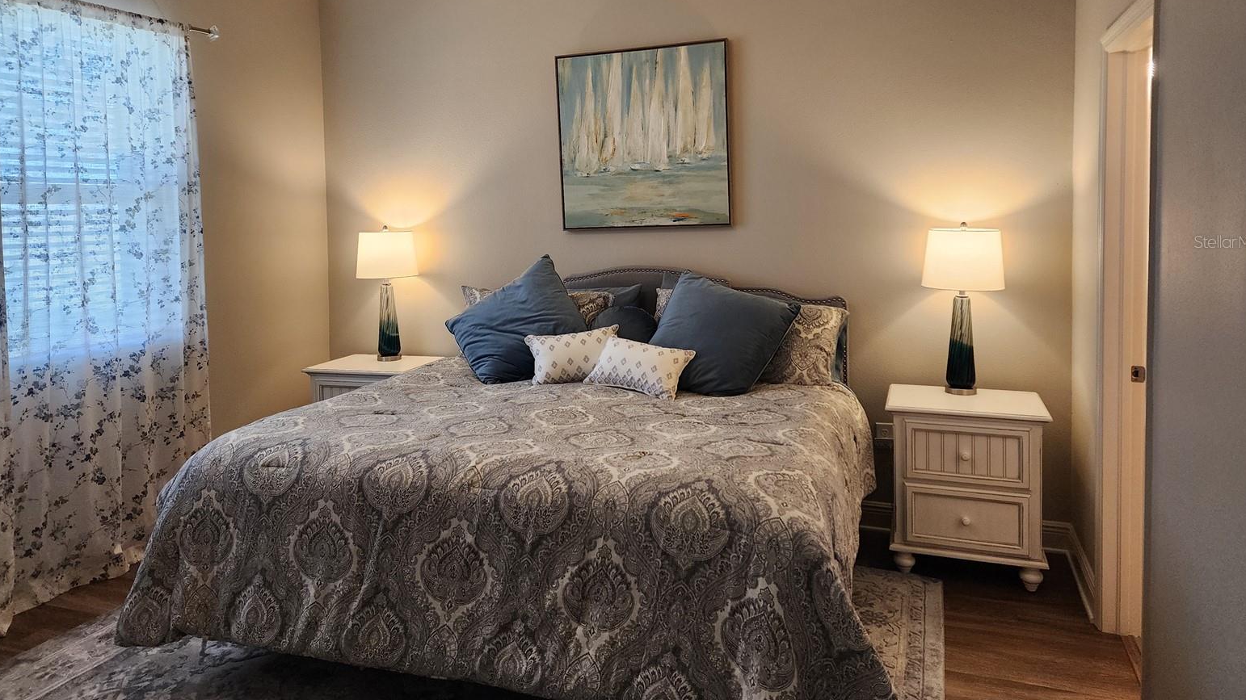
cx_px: 624
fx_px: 859
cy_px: 241
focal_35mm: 26
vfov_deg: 43.8
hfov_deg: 71.9
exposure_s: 1/120
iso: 250
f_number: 1.8
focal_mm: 6.4
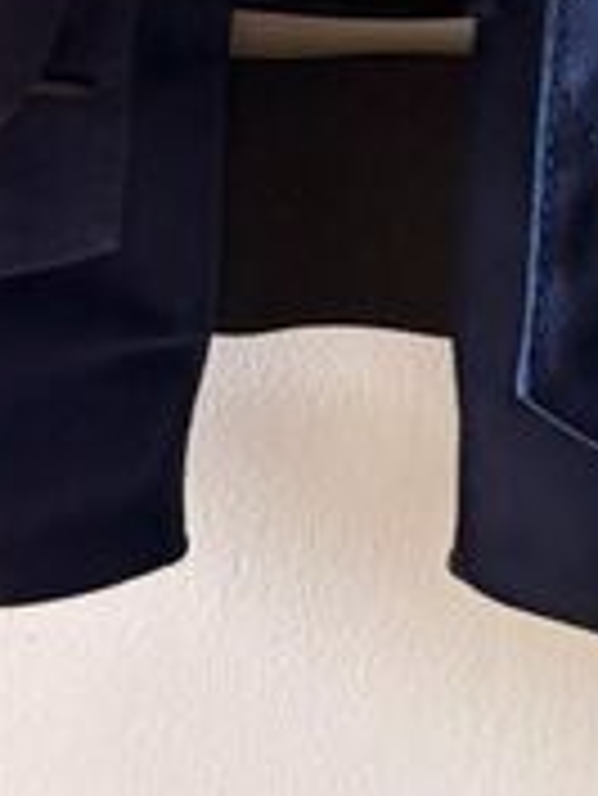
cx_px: -274
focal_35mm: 94
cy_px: -279
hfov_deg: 14.7
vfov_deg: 19.1
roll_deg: -2.2
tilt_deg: -21.6
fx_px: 2163
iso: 250
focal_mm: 5.96
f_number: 1.6
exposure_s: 1/60
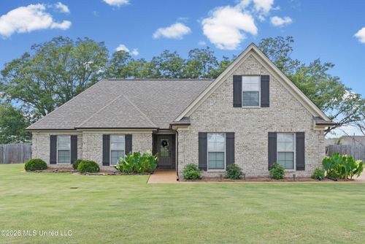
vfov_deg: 37.9
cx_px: 182
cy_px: 122
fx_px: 355
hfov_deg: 54.4
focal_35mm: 35
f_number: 9
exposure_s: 1/160
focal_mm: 35
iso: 800
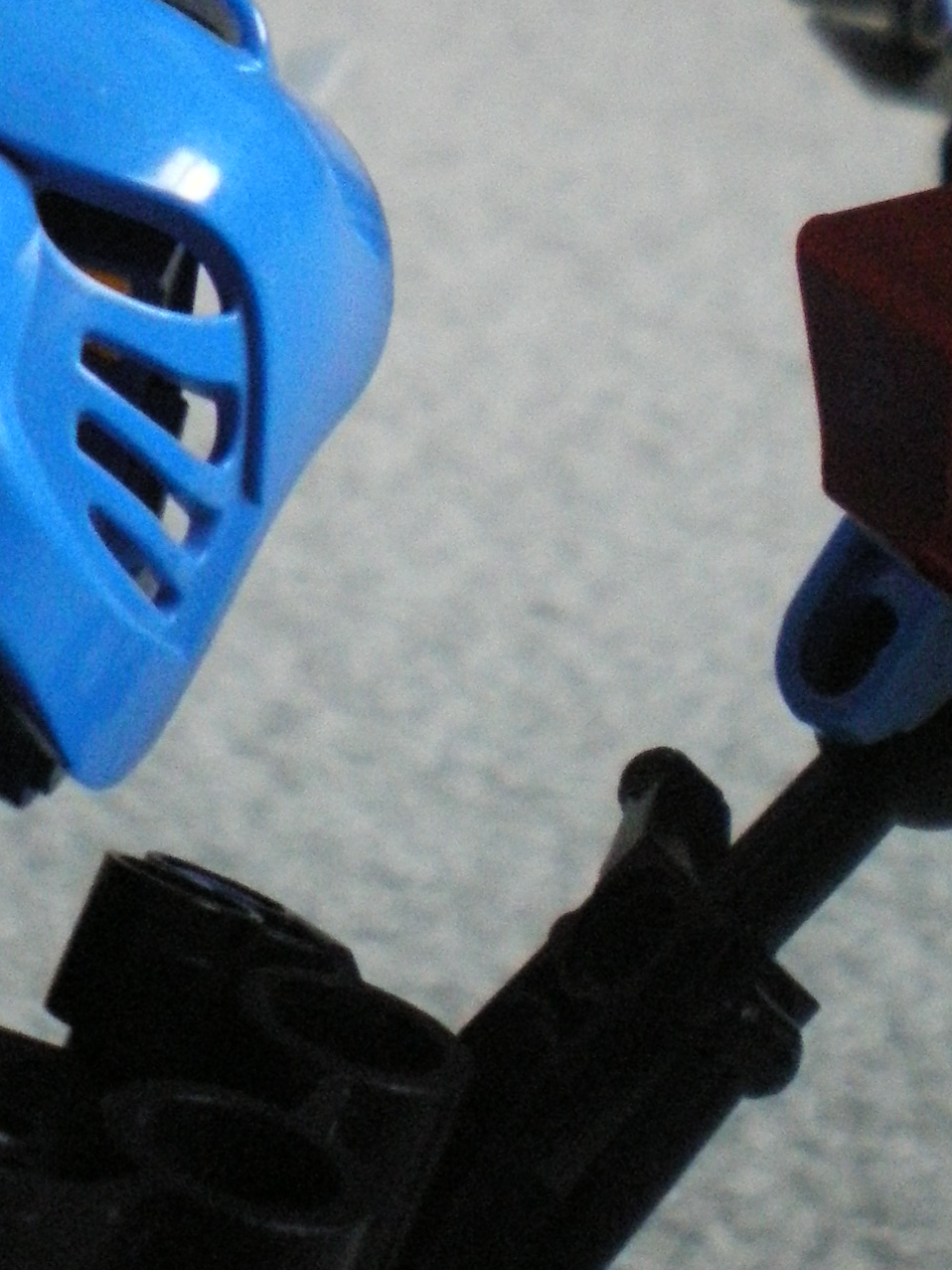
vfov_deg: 20.3
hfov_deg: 16.0
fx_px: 3373
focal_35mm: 92
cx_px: 341
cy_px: -148
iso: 640
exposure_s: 1/50
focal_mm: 6.3
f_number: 3.1
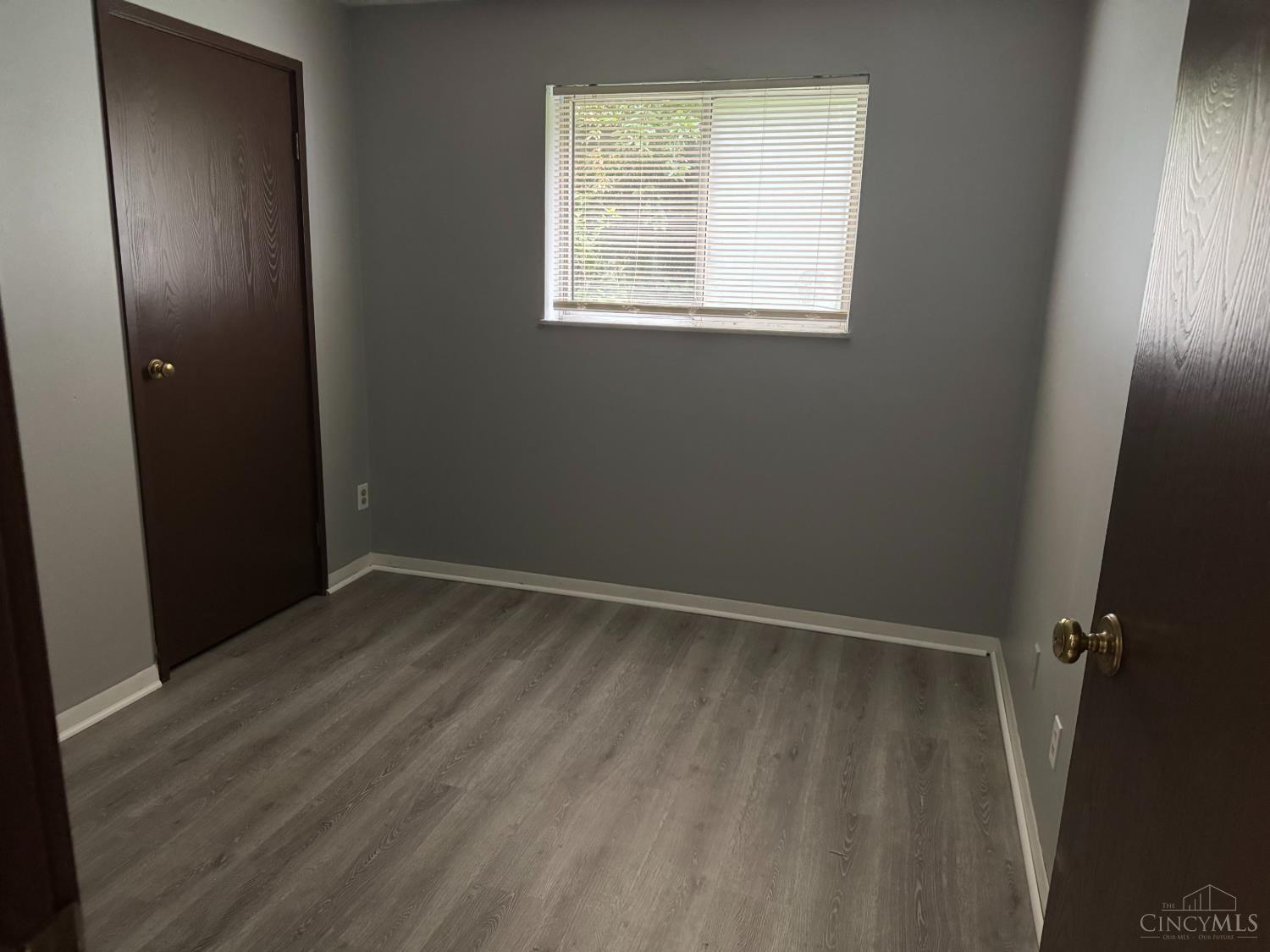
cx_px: 635
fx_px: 881
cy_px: 476
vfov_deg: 56.8
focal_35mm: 24
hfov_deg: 71.6
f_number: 1.78
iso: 1000
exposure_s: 1/40
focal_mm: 6.76
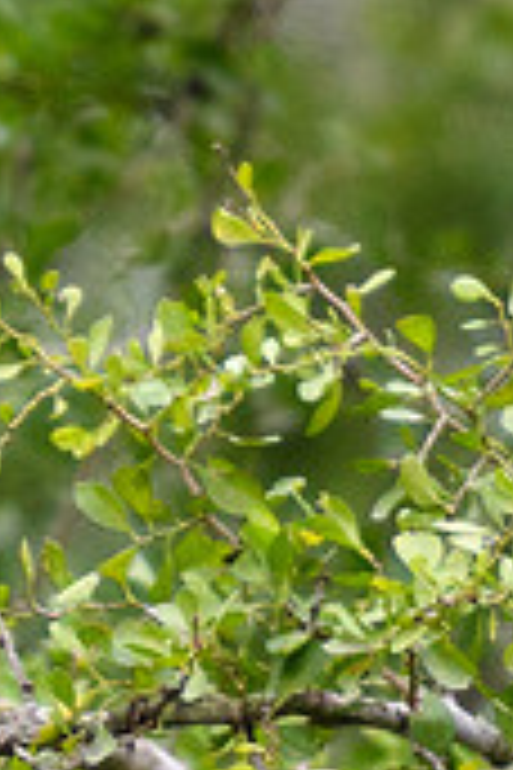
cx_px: -788
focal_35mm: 2162
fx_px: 46209
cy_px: 848
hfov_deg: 0.6
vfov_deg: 1.0
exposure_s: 1/1000
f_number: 2.8
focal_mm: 200
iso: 640
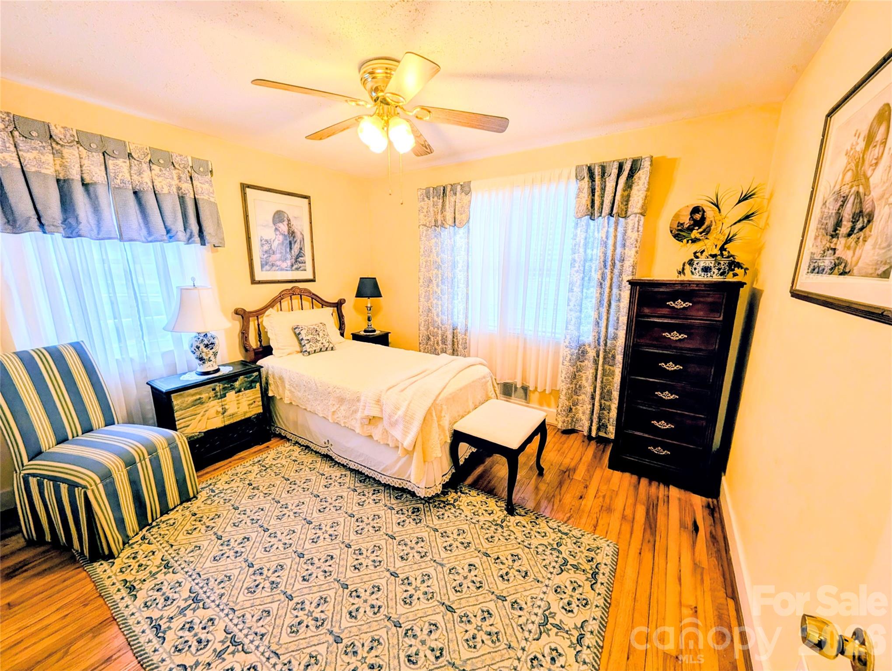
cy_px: 336
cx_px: 446
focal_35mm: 12
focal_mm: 2.02
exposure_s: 1/120
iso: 50
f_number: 1.7
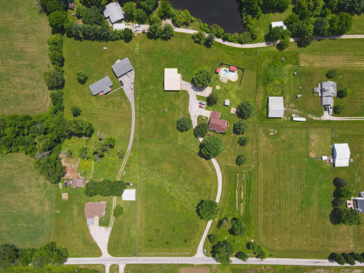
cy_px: 136
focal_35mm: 24
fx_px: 252
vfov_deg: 56.8
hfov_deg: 71.6
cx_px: 182
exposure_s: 1/640
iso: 100
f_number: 2.8
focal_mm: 4.5
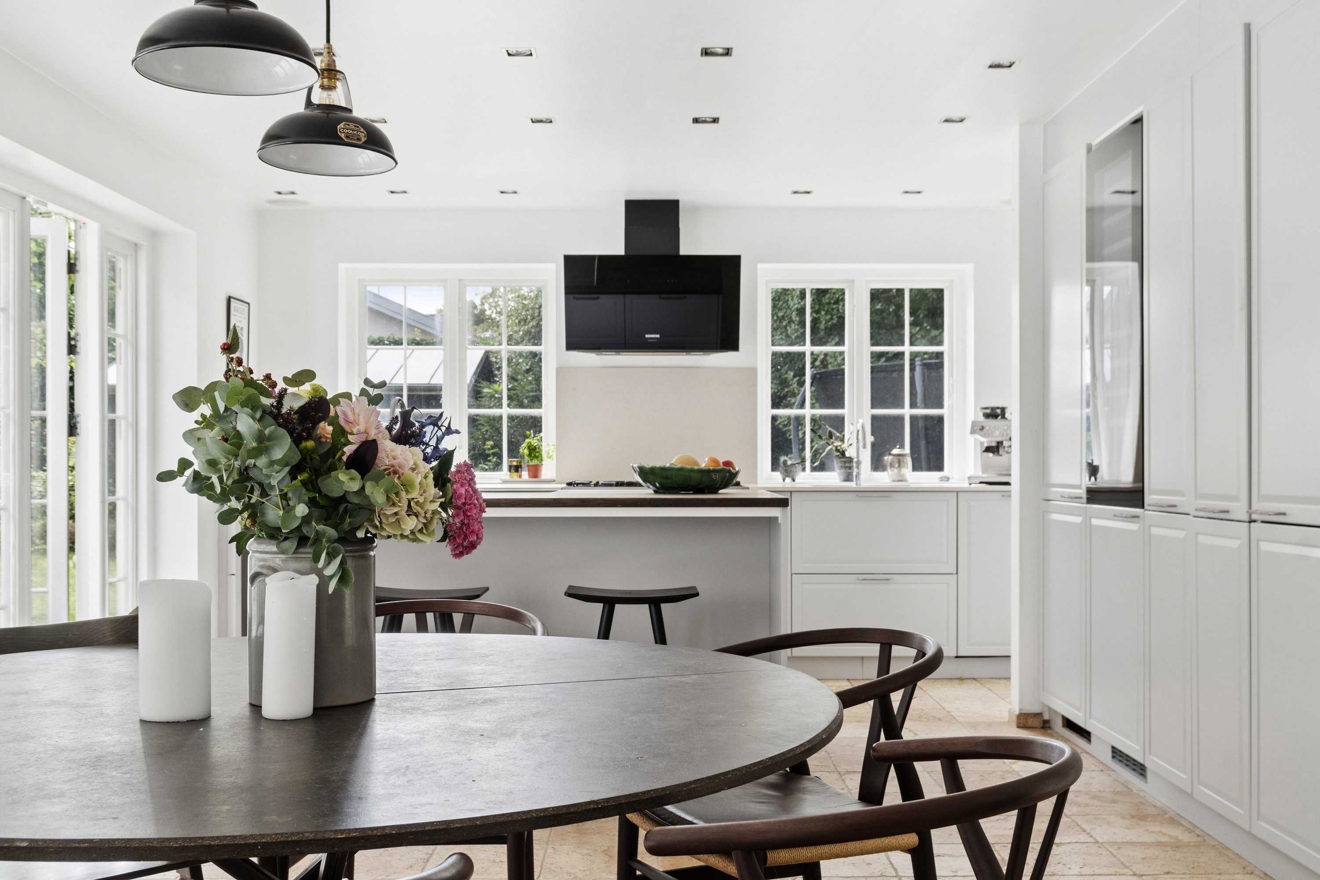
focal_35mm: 36
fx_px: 1320
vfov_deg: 36.9
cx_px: 660
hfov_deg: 53.1
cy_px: 440
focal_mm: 24
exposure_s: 1/100
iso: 500
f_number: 8
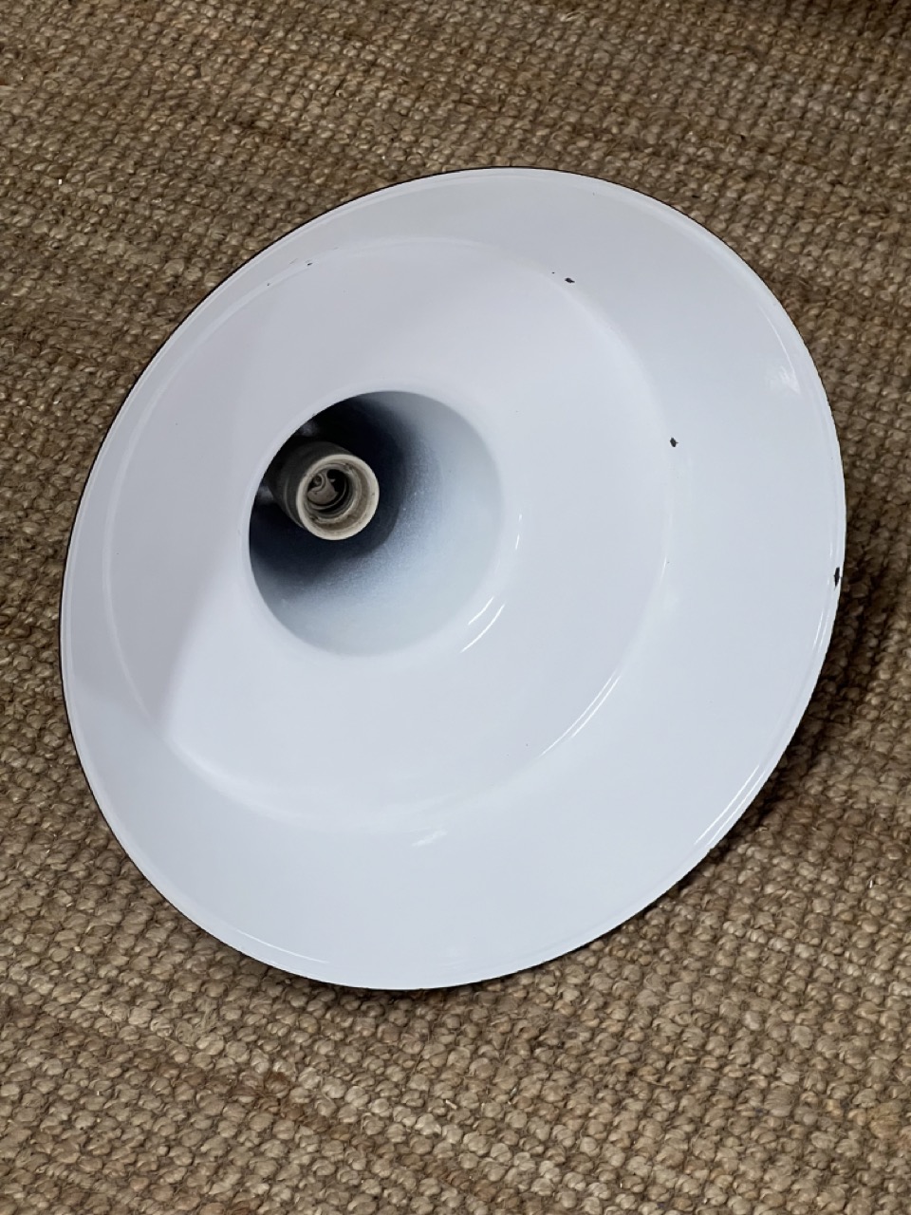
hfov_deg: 19.1
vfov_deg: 25.3
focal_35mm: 77
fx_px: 2702
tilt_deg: -51.1
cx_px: 456
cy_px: 608
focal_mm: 9
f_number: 2.8
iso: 320
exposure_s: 1/50
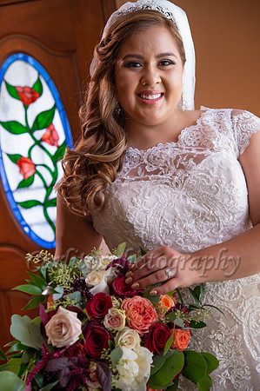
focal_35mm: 60
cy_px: 196
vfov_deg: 33.4
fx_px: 651
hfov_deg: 22.6
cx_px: 130
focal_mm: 60
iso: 400
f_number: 5.6
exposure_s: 1/60
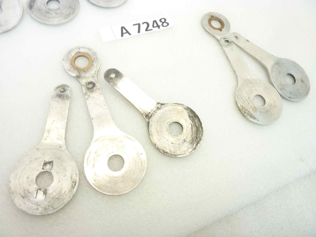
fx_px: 228
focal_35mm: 25
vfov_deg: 54.9
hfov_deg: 69.4
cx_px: 158
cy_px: 118
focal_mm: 4.1
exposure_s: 1/15
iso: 80
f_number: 3.3
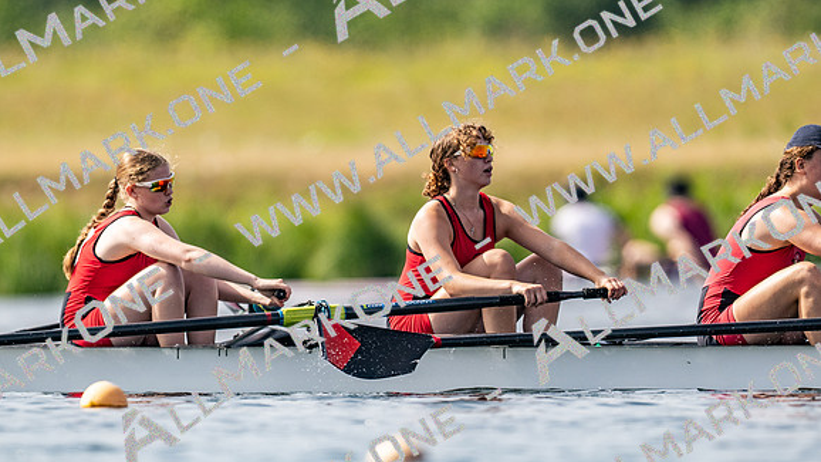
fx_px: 20614
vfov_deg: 1.3
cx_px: 410
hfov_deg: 2.3
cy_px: 251
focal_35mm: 947
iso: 180
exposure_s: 1/2500
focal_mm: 600
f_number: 4
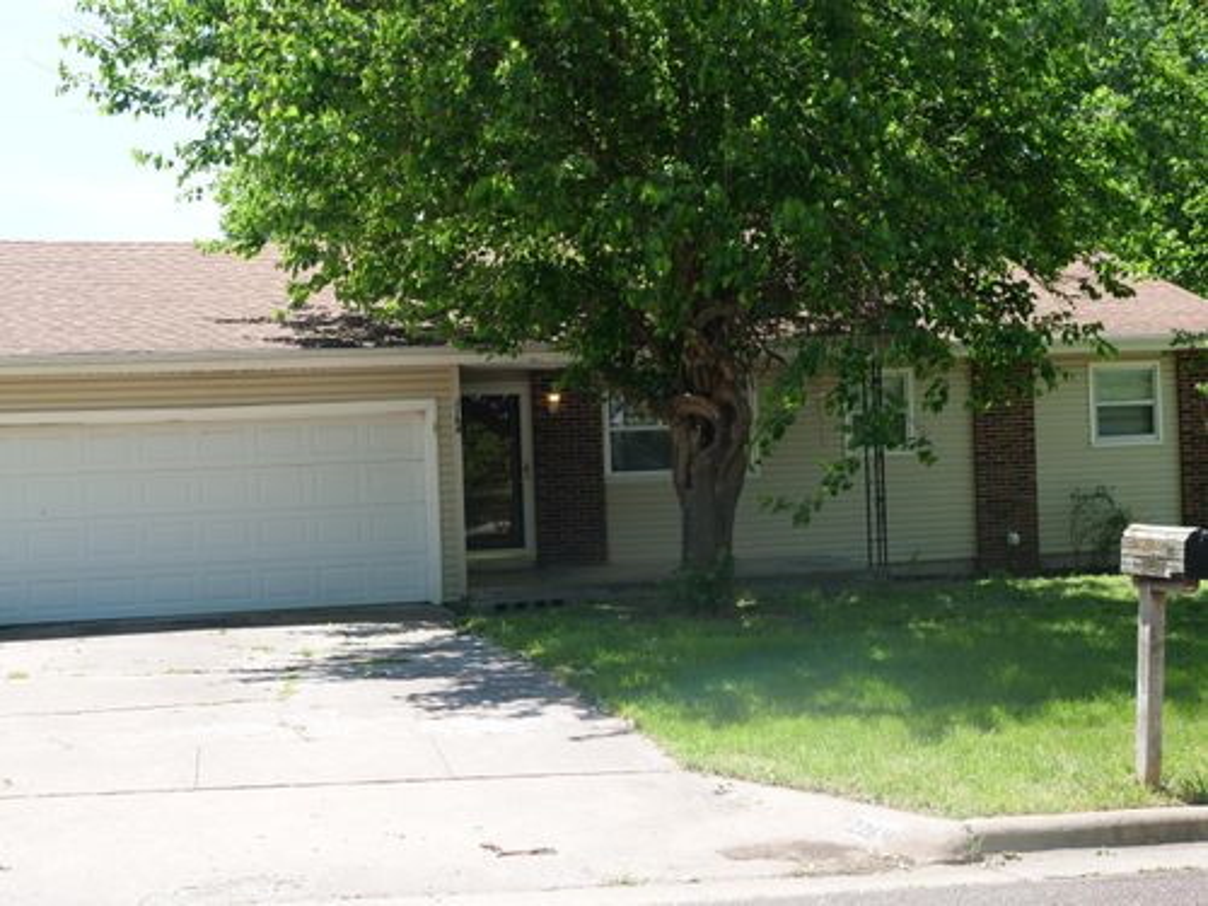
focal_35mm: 50
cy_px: 453
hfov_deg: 38.2
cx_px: 604
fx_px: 1745
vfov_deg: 29.1
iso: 200
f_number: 4
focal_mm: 25
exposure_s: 1/640
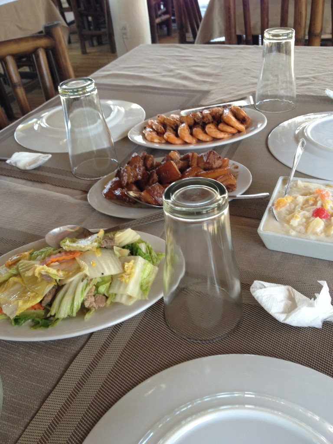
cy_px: 222
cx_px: 166
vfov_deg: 52.6
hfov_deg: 40.7
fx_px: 449
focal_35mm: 35
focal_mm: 4.28
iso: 64
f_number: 2.4
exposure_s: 1/60
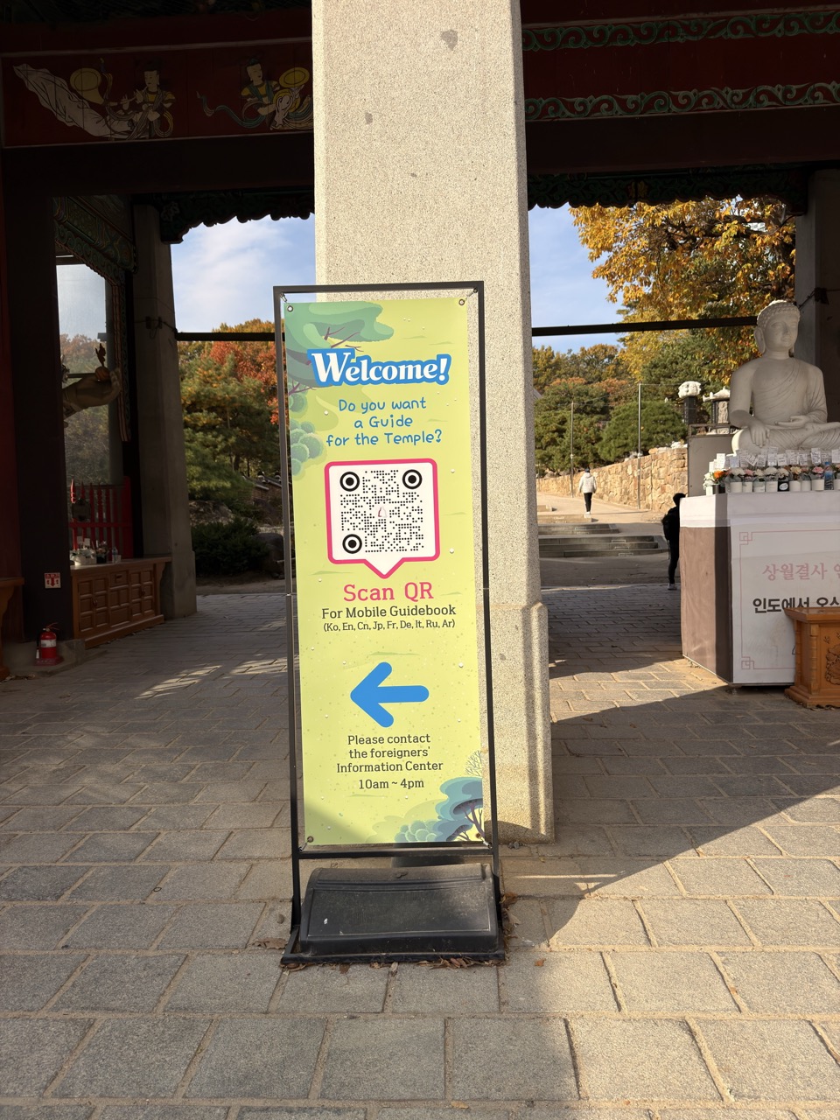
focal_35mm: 24
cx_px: 420
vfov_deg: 71.6
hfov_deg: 56.8
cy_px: 560
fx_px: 777
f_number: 1.78
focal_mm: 6.76
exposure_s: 1/4545
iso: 64
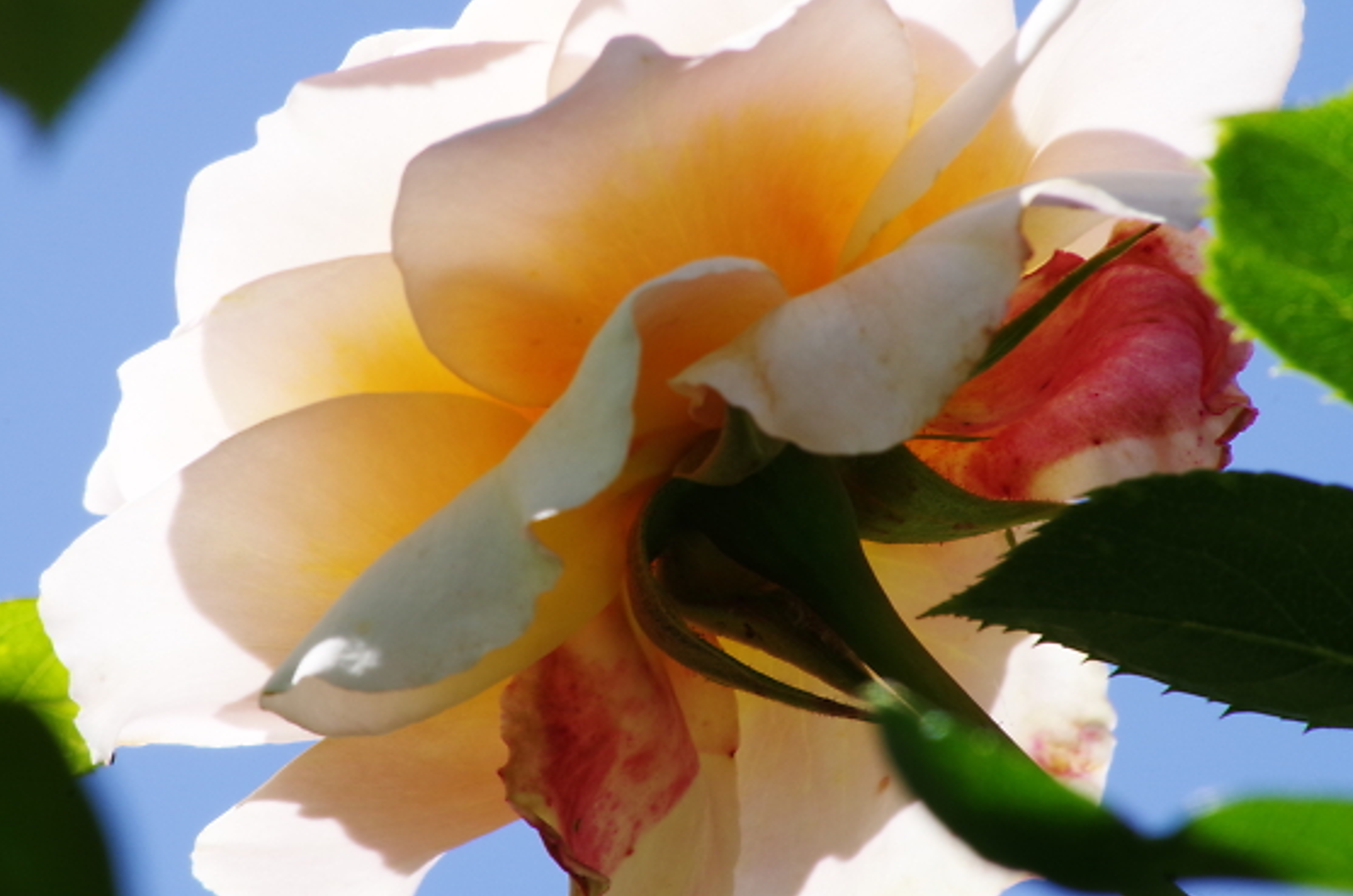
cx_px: 632
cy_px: 455
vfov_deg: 4.5
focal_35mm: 307
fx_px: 11515
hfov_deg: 6.7
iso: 400
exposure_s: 1/125
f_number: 20
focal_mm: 190
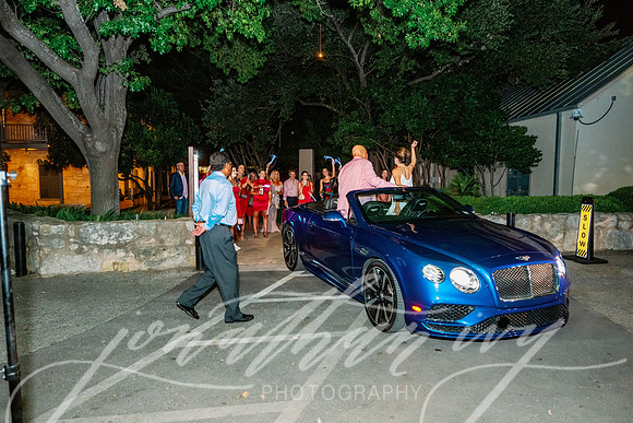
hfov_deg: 73.7
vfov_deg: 53.2
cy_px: 212
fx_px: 422
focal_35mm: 24
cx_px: 316
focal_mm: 24
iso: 4000
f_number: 3.5
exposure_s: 1/125
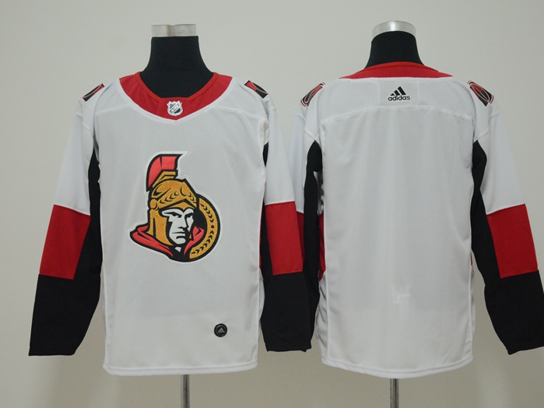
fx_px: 880
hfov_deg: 34.4
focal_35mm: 56
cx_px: 283
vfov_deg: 26.1
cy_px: 202
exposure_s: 1/100
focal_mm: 34
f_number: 5
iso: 4000
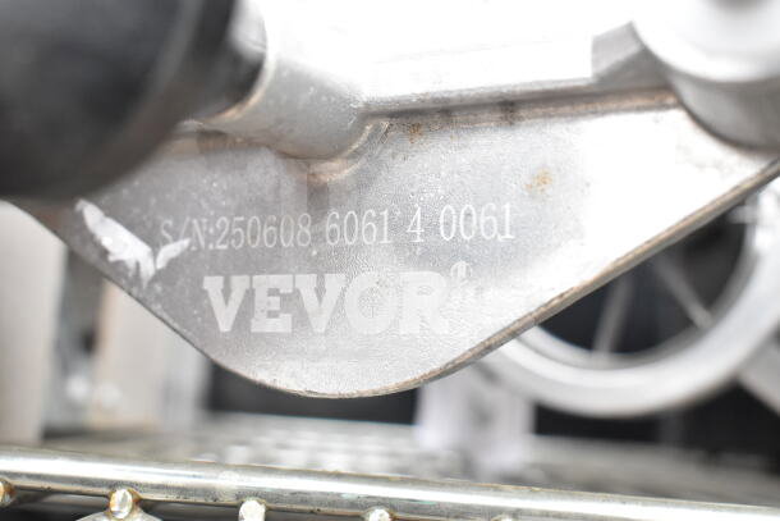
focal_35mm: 46
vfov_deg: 29.0
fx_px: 1008
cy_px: 260
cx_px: 390
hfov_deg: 42.3
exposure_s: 1/125
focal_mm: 31
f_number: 5.6
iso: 1600
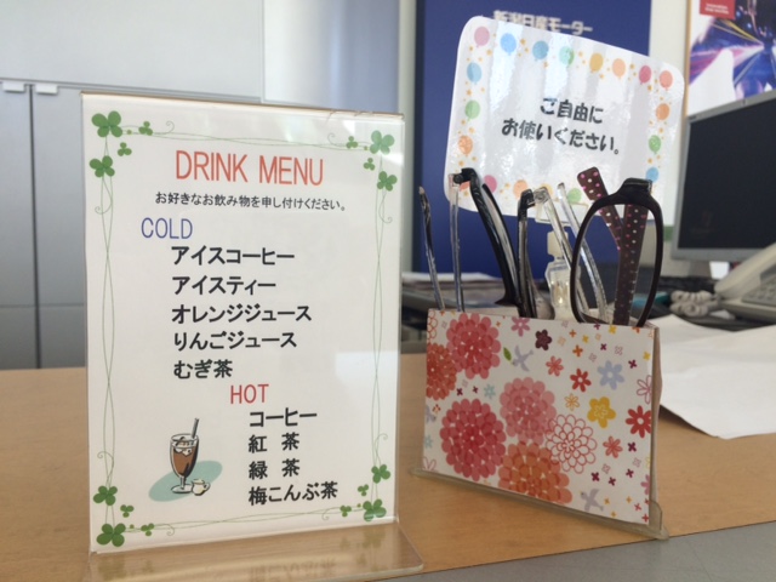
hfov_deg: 61.7
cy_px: 291
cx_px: 388
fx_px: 650
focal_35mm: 29
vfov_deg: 48.2
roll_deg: -1.5
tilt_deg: -5.6
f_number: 2.2
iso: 32
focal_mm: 4.15
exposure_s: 1/141
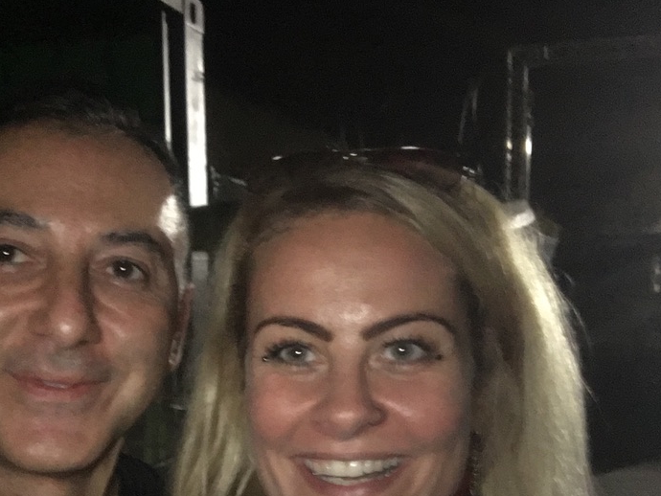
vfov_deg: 31.1
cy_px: 364
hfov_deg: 41.2
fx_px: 879
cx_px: 289
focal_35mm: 46
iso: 400
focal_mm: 2.65
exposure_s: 1/17
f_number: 2.2
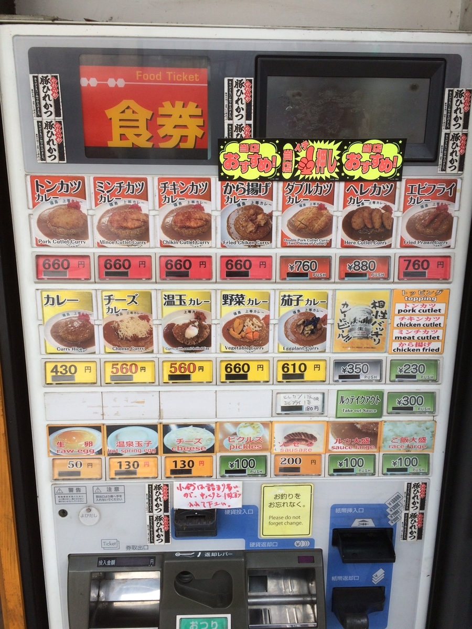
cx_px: 236
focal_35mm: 29
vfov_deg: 61.7
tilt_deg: -15.1
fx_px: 527
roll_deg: +1.9
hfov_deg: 48.2
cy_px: 314
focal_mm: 4.15
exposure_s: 1/293
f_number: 2.2
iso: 32
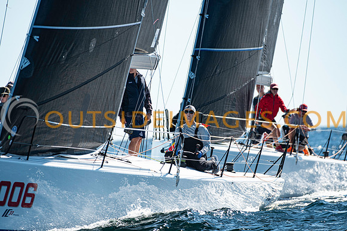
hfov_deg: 4.0
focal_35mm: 510
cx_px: 174
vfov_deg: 2.7
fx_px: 4917
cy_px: 116
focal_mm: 340
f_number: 5
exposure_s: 1/2000
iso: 320
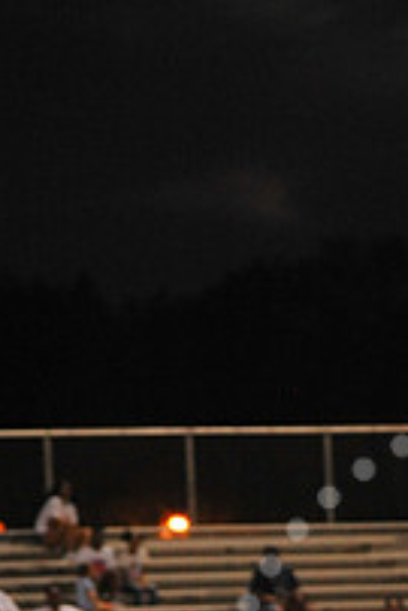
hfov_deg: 3.1
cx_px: 568
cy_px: 756
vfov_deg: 4.6
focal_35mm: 444
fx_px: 7535
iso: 3200
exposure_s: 1/160
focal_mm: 155
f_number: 4.5
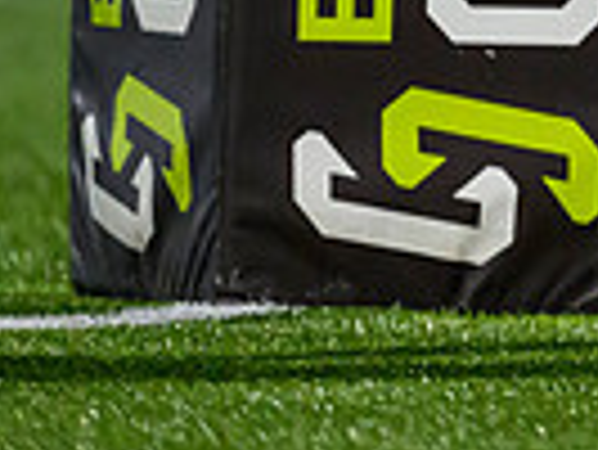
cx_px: 1495
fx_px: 33821
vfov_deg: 0.8
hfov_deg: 1.0
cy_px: -540
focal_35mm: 1956
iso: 5000
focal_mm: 400
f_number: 3.2
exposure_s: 1/1600
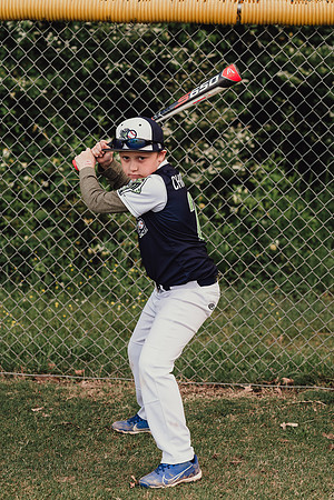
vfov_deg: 23.9
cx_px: 167
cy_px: 250
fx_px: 1183
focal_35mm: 85
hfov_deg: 16.1
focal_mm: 85
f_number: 4
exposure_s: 1/320
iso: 200
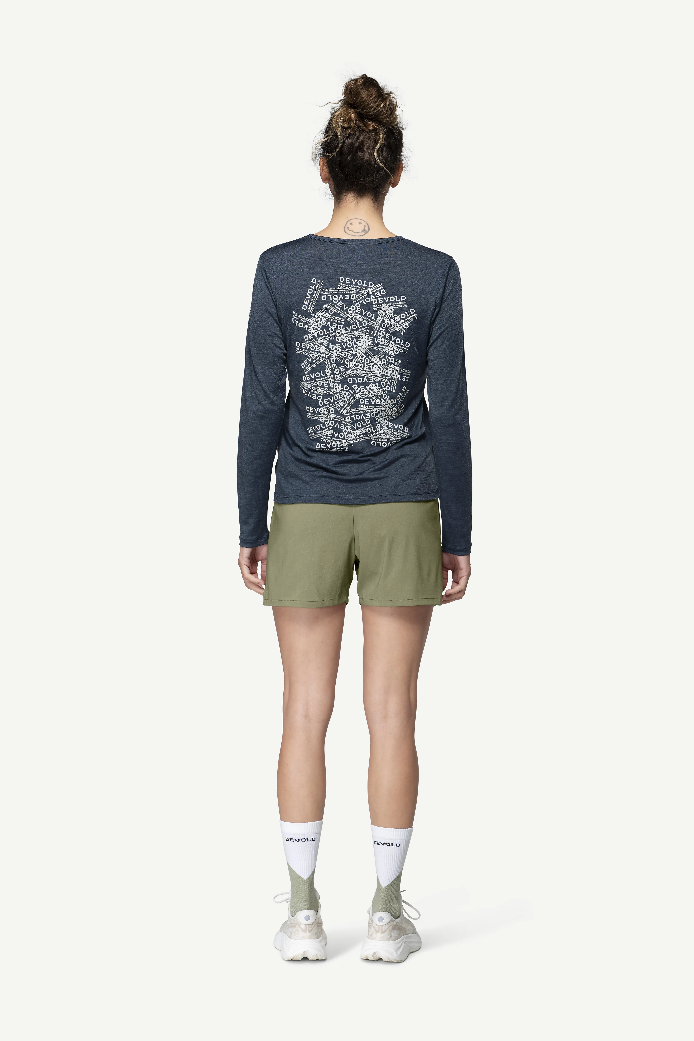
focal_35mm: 70
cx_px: 347
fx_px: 2024
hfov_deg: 19.5
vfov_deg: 28.8
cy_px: 520
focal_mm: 70
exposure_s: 1/50
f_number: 6.3
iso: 100
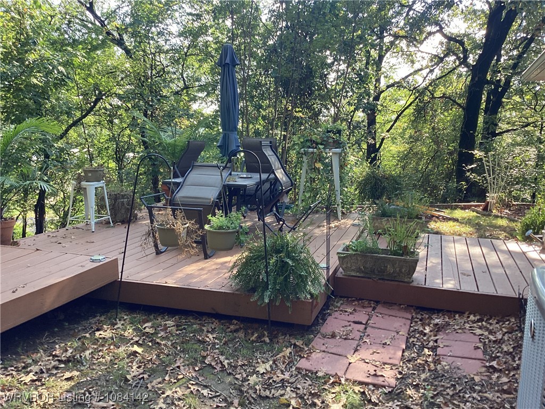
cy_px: 204
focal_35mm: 31
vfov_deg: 45.4
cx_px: 272
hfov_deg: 58.4
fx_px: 488
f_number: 2.4
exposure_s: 1/120
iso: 50
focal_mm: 3.3
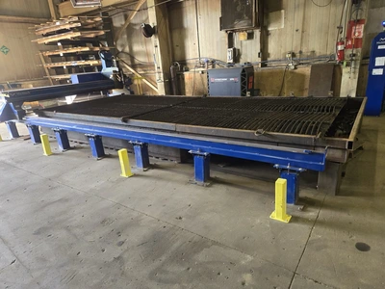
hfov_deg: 73.9
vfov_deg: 58.9
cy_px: 144
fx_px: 256
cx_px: 192
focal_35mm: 23
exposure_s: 1/120
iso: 400
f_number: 1.8
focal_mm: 5.4
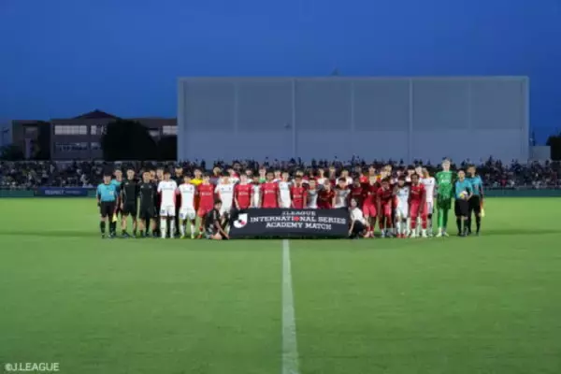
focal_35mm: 47
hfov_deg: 41.9
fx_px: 732
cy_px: 187
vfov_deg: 28.6
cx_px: 280
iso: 2000
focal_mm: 47
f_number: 5.6
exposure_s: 1/250
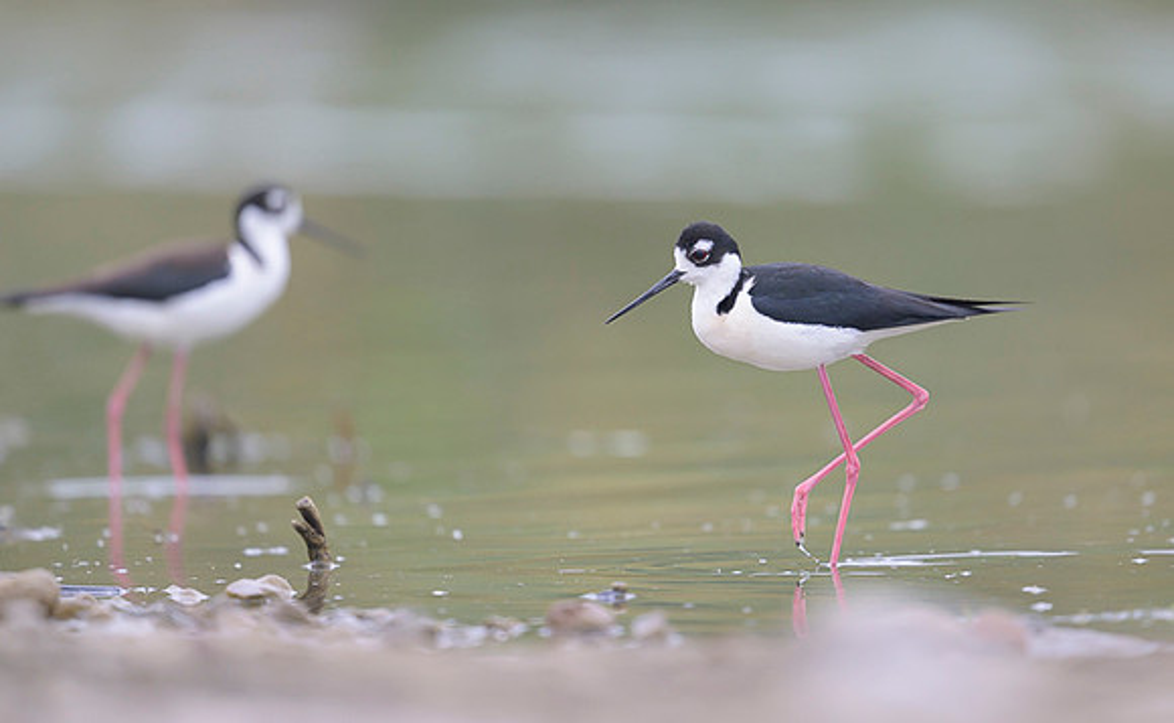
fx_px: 21546
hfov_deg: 3.1
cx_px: 692
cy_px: 322
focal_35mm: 676
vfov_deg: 1.9
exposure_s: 1/1000
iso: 800
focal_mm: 560
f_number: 4
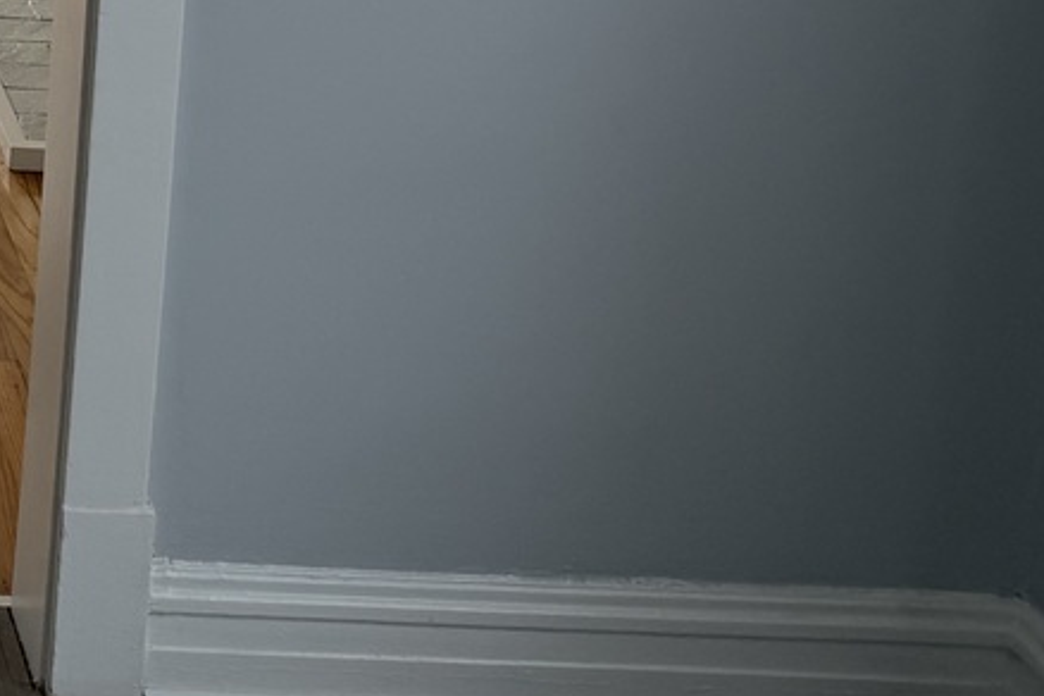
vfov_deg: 14.6
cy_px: -551
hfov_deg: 21.0
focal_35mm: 82
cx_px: -515
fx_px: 2378
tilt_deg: -5.8
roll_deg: +0.0
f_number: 1.78
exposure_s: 1/121
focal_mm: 6.76
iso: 64
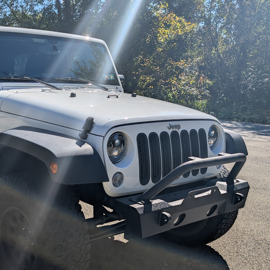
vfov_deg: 40.6
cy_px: 172
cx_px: 63
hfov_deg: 39.7
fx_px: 362
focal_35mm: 41
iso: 21
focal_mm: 6.9
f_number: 1.68
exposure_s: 1/1185
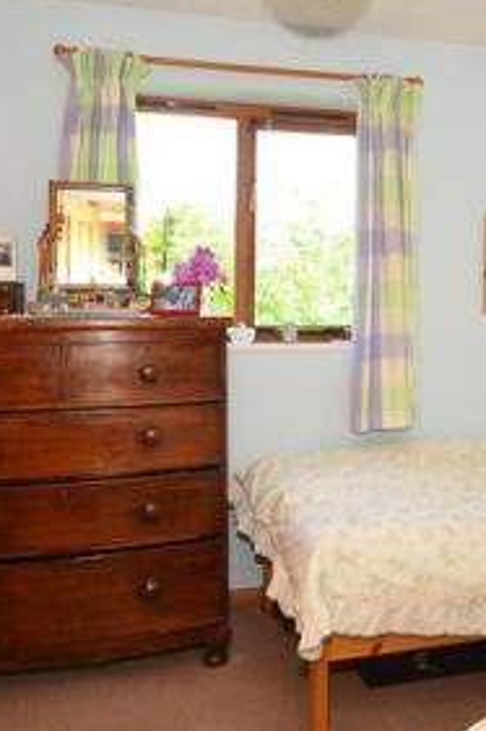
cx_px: 382
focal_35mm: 35
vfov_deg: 54.0
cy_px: 290
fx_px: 710
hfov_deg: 36.6
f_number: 5
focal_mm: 10
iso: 200
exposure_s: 1/60
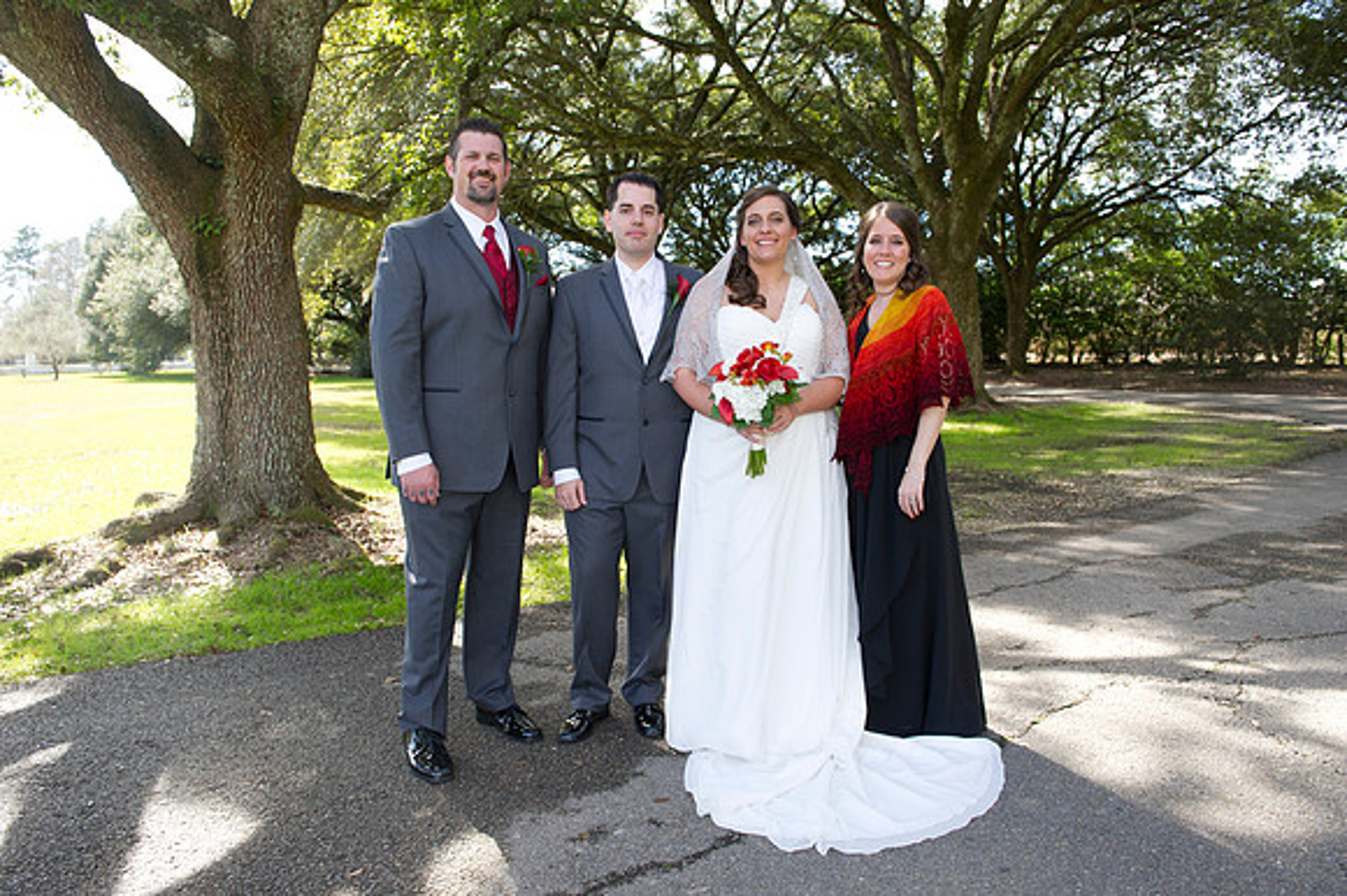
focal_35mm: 27
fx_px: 1010
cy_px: 448
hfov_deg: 67.4
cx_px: 674
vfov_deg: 47.9
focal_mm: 27
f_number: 5.6
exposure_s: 1/160
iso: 320
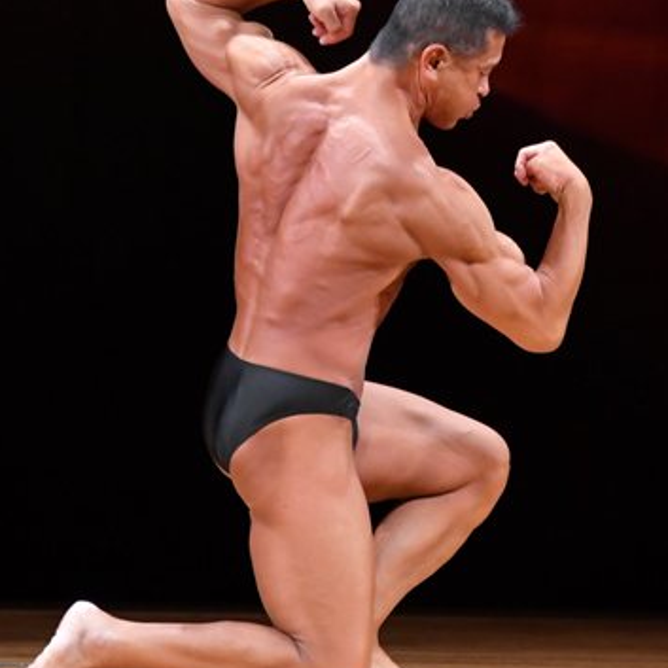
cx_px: 353
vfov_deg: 3.1
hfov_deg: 3.1
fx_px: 12226
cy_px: 272
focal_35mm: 560
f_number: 5.6
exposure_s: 1/400
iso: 4000
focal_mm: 200
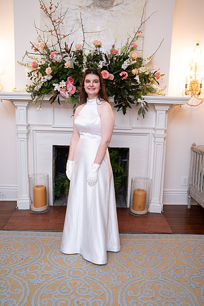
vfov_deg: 57.2
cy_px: 153
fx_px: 280
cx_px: 102
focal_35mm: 33
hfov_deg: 40.0
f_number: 4.5
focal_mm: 33
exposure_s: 1/80
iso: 800
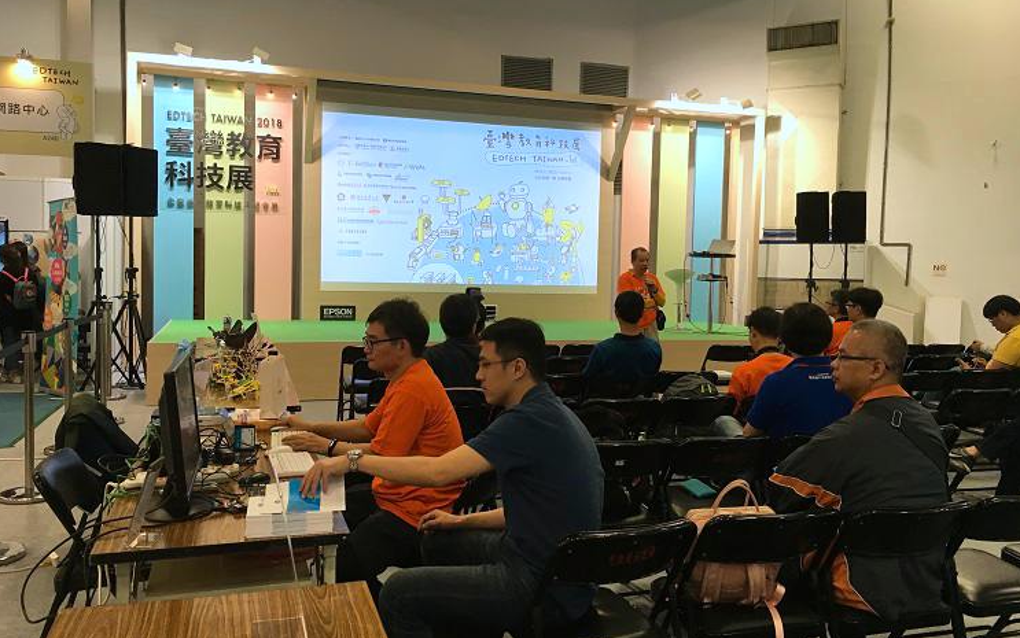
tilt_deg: -2.2
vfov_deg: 40.6
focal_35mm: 31
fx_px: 862
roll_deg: -1.7
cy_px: 306
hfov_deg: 61.2
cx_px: 511
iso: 32
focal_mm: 4.15
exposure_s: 1/30
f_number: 2.2
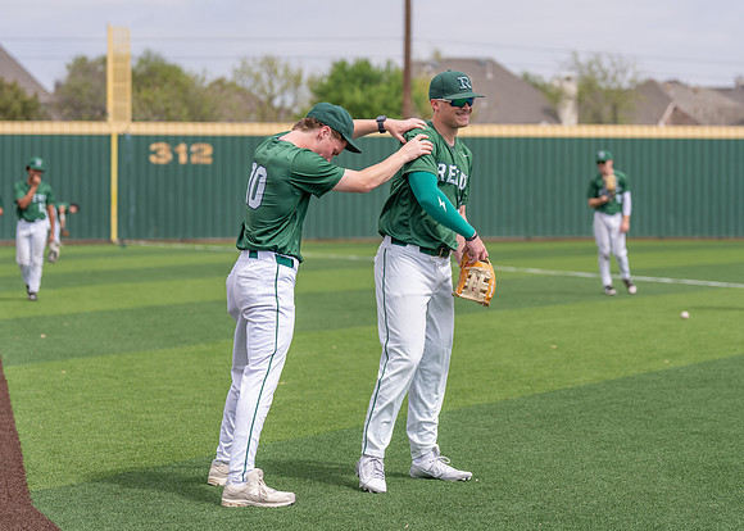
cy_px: 234
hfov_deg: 18.2
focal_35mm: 110
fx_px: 2320
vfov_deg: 13.1
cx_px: 380
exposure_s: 1/2000
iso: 100
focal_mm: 91
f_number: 2.8
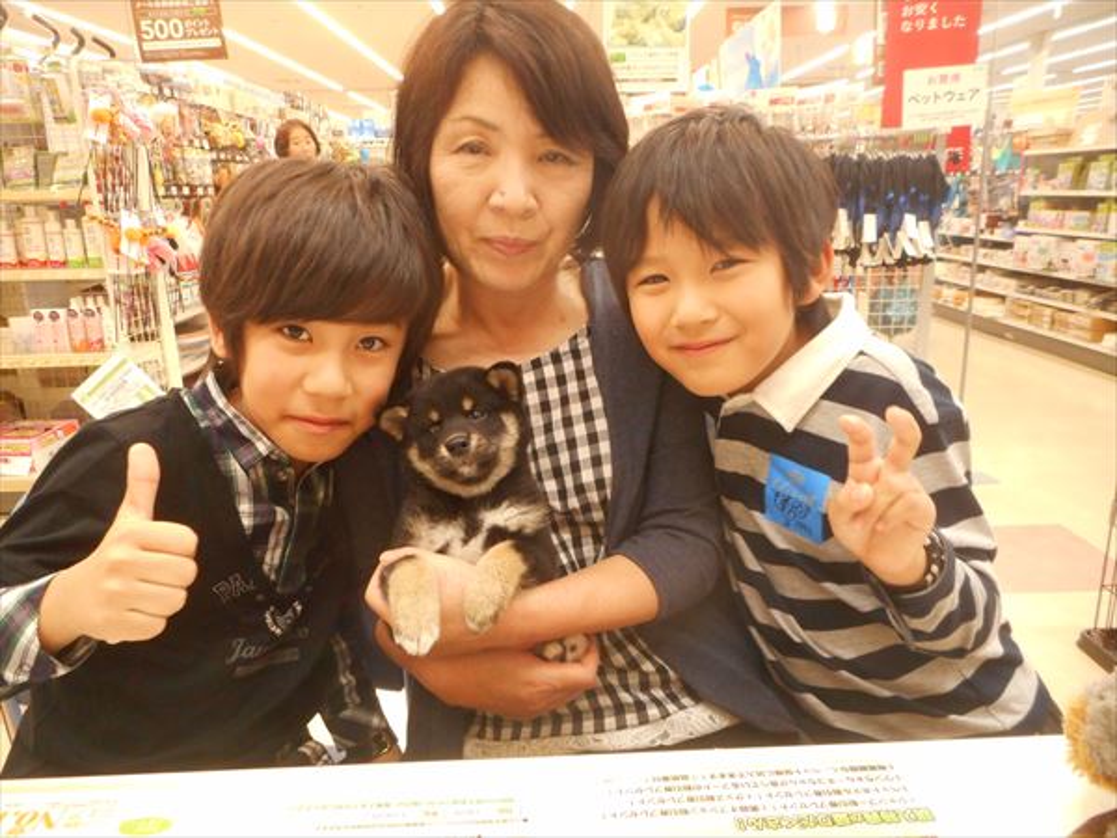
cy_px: 419
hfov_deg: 69.4
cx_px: 558
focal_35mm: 25
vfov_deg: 54.9
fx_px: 807
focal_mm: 4.5
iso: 400
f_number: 3.7
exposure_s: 1/15
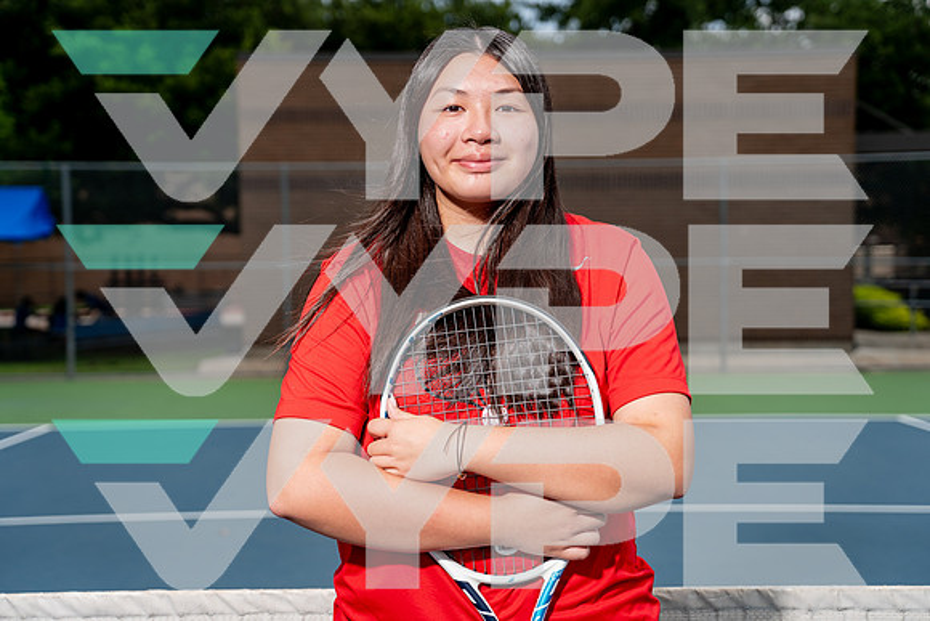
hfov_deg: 36.2
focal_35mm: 55
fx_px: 1421
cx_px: 465
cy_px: 310
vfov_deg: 24.6
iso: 100
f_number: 4
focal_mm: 55
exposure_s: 1/1250
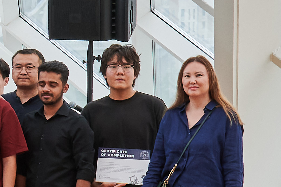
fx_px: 2158
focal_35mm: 277
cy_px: 32
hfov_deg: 7.0
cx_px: -421
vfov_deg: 5.0
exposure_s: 1/100
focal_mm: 35
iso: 640
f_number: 8
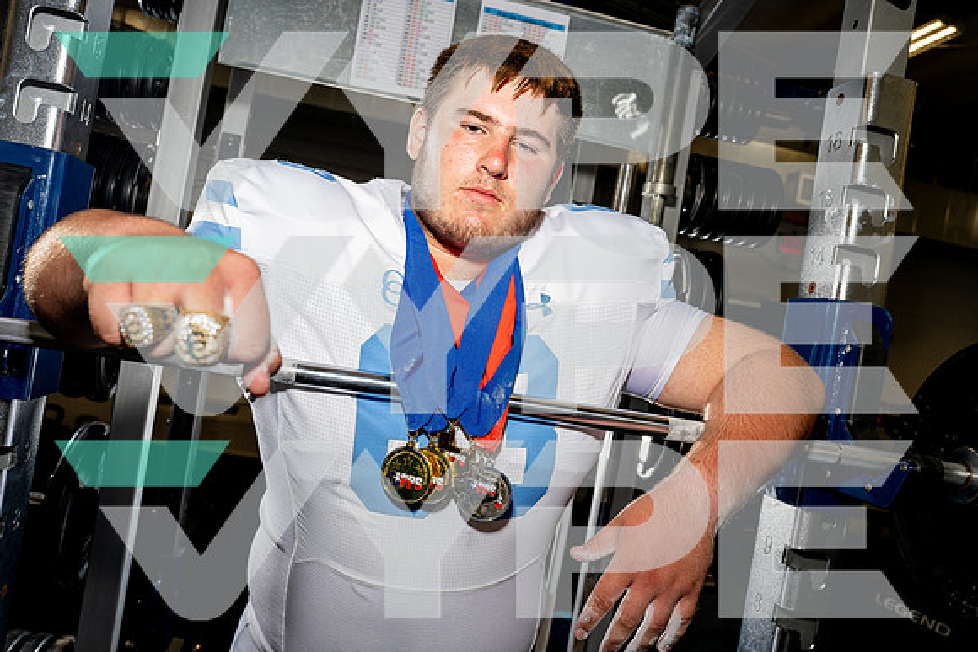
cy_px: 326
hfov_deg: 61.8
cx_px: 486
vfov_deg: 43.5
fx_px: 817
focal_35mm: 30
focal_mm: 29
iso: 320
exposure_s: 1/250
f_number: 5.6
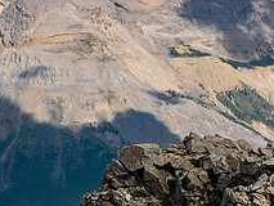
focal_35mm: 174
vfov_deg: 8.5
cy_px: 57
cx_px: 80
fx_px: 1378
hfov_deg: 11.3
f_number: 8
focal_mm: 32
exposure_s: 1/250
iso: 200
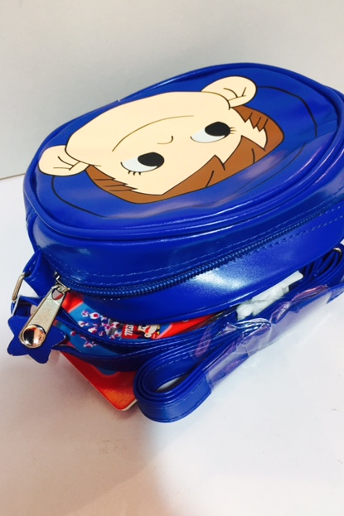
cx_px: 191
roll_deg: +4.6
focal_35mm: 31
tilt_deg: -44.9
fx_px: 445
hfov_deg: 42.2
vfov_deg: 60.3
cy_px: 258
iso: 125
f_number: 2.2
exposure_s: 1/33
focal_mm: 4.15
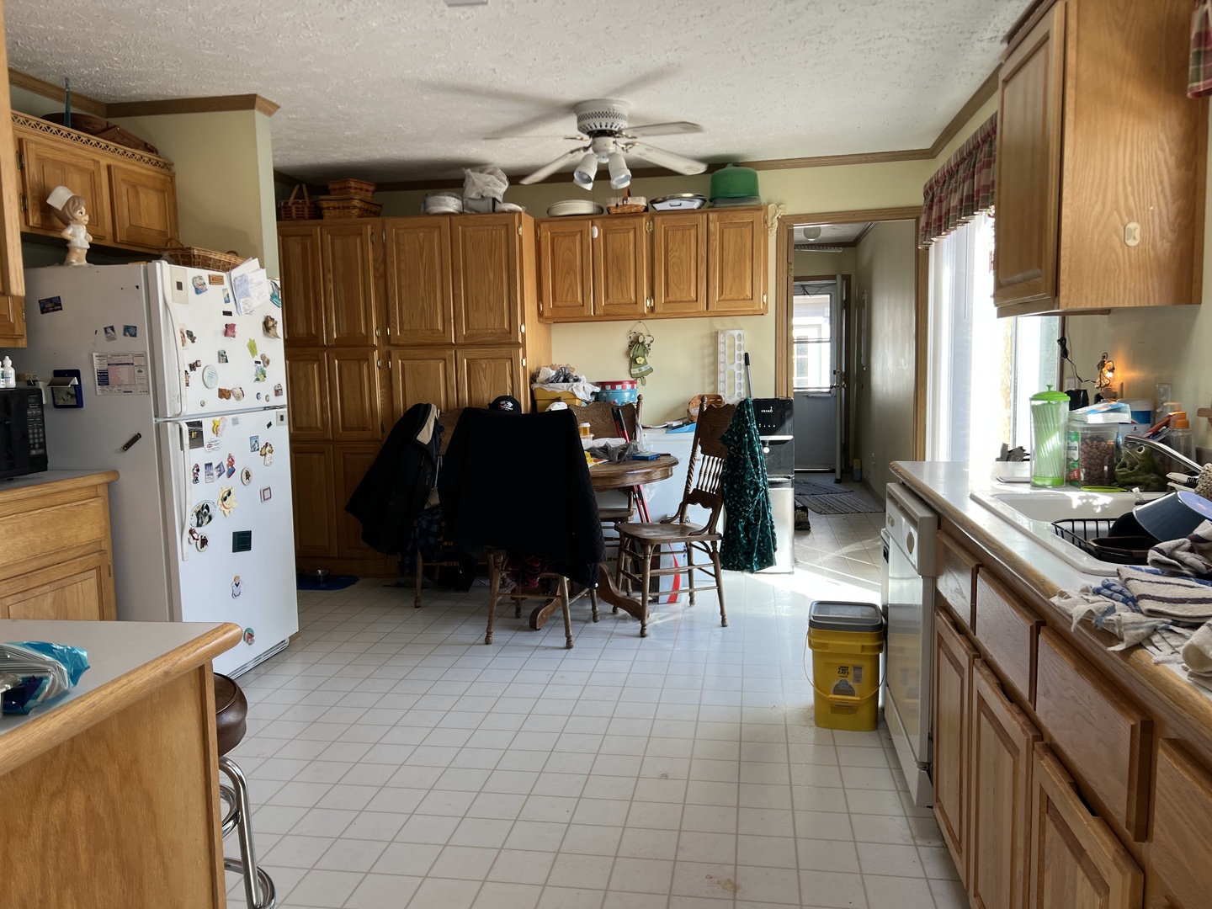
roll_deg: +0.4
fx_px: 910
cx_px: 606
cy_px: 454
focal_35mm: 26
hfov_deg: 67.3
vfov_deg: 53.1
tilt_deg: -6.2
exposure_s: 1/121
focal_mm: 5.7
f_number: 1.5
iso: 40
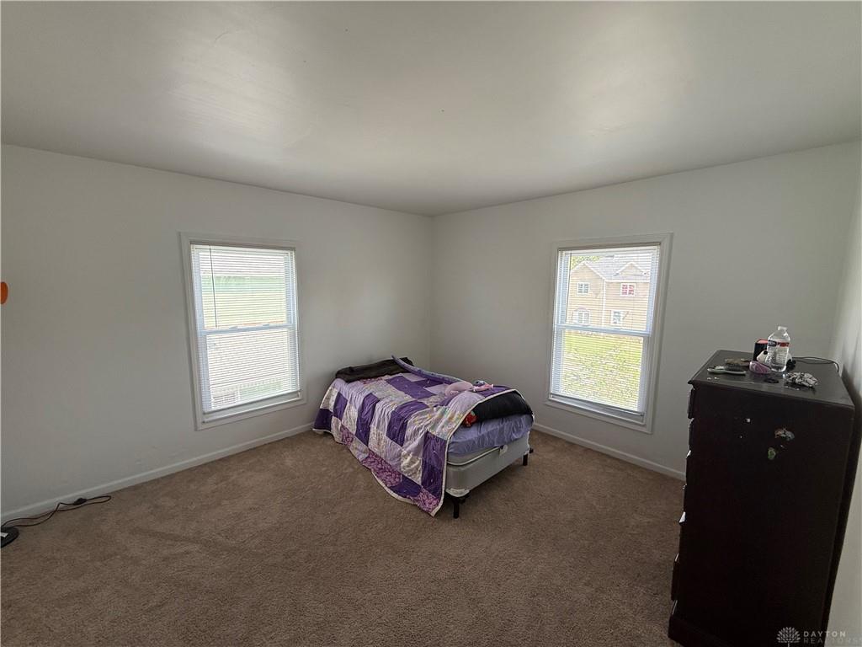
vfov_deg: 85.7
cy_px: 324
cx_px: 431
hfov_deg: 102.1
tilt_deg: -5.8
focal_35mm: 14
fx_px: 349
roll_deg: -0.4
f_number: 2.2
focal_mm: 2.22
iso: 64
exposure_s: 1/168
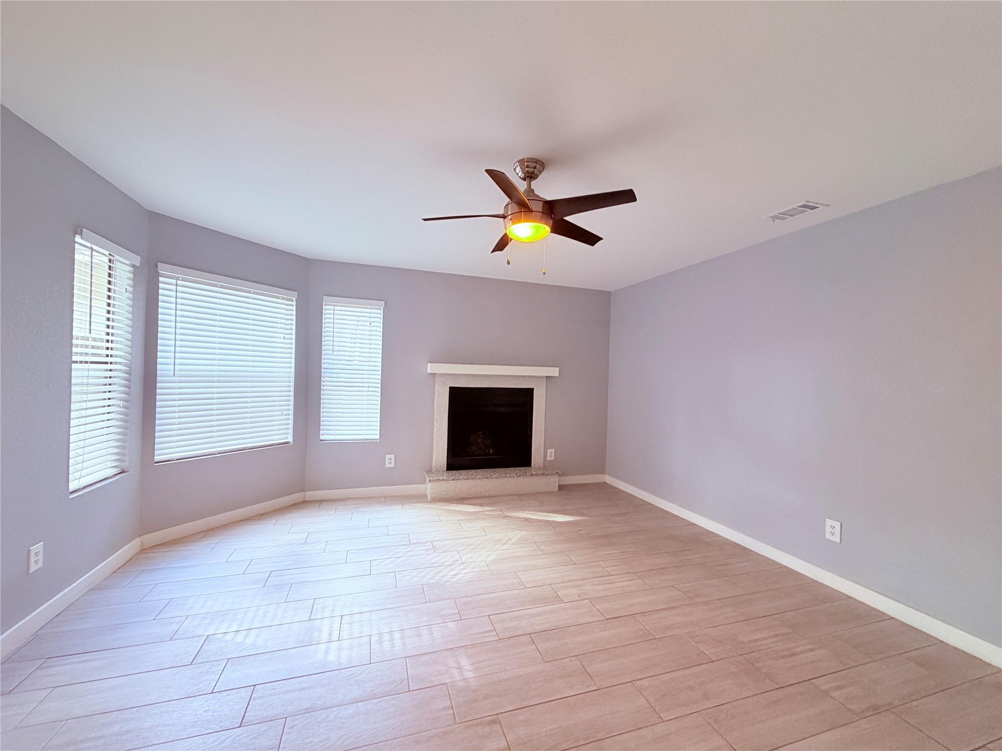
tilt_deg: -0.8
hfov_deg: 102.1
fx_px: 405
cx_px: 501
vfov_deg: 85.7
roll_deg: -1.7
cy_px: 376
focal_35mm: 14
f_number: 2.2
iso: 160
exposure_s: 1/60
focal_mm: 2.22
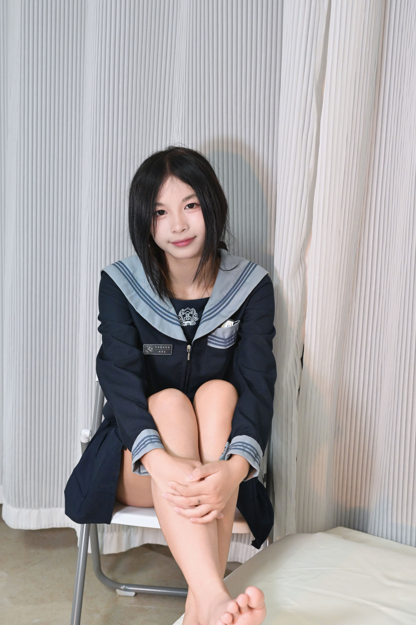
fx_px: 745
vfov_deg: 45.4
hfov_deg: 31.2
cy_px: 313
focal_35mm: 43
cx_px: 198
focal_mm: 35
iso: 3200
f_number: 5
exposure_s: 1/100
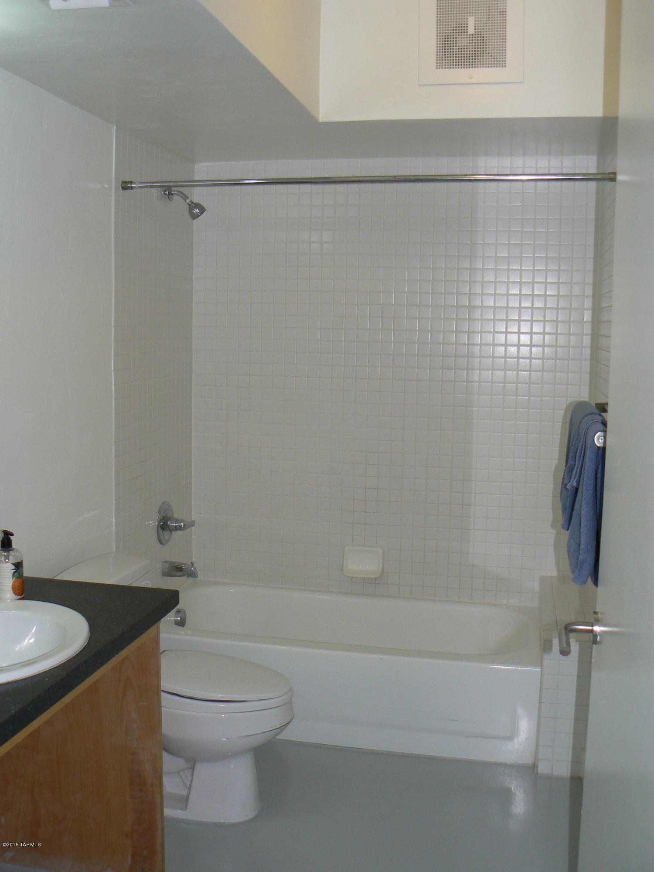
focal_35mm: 36
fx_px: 907
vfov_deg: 51.4
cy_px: 436
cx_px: 327
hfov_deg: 39.7
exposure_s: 1/50
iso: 100
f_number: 3.2
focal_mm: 6
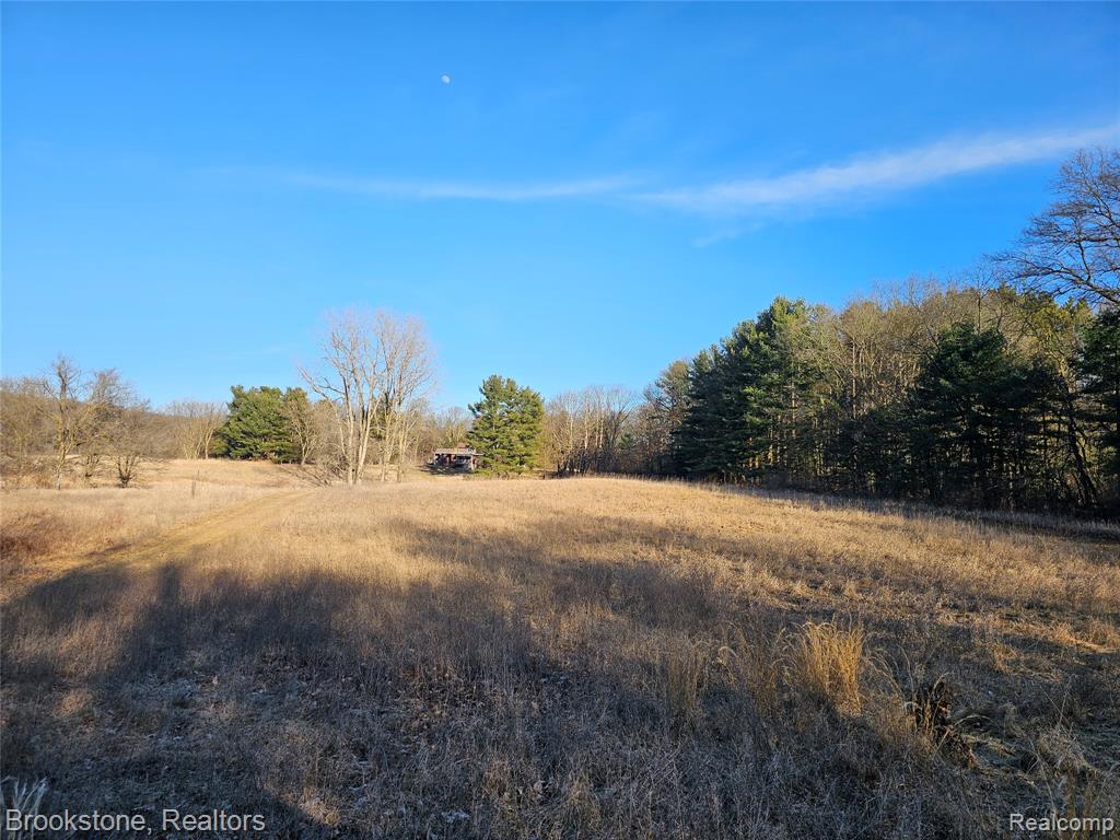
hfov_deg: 73.9
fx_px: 744
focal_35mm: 23
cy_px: 420
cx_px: 560
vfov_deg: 58.9
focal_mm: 6.3
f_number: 1.7
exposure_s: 1/488
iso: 10
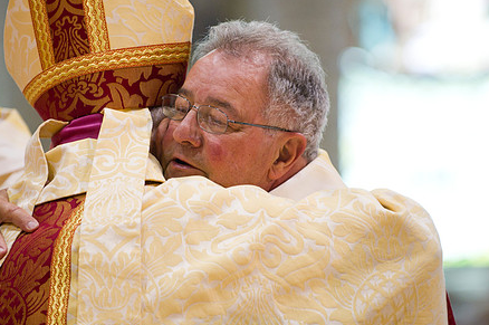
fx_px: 3596
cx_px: 247
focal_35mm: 265
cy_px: 137
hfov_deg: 7.8
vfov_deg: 5.2
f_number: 2.8
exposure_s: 1/125
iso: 2000
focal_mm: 200
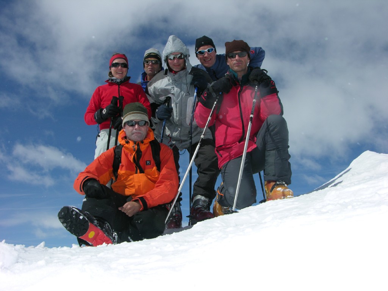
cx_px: 194
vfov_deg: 40.7
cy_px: 146
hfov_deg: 52.6
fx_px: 392
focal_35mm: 35
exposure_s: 1/411
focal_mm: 8.9
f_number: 8
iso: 50
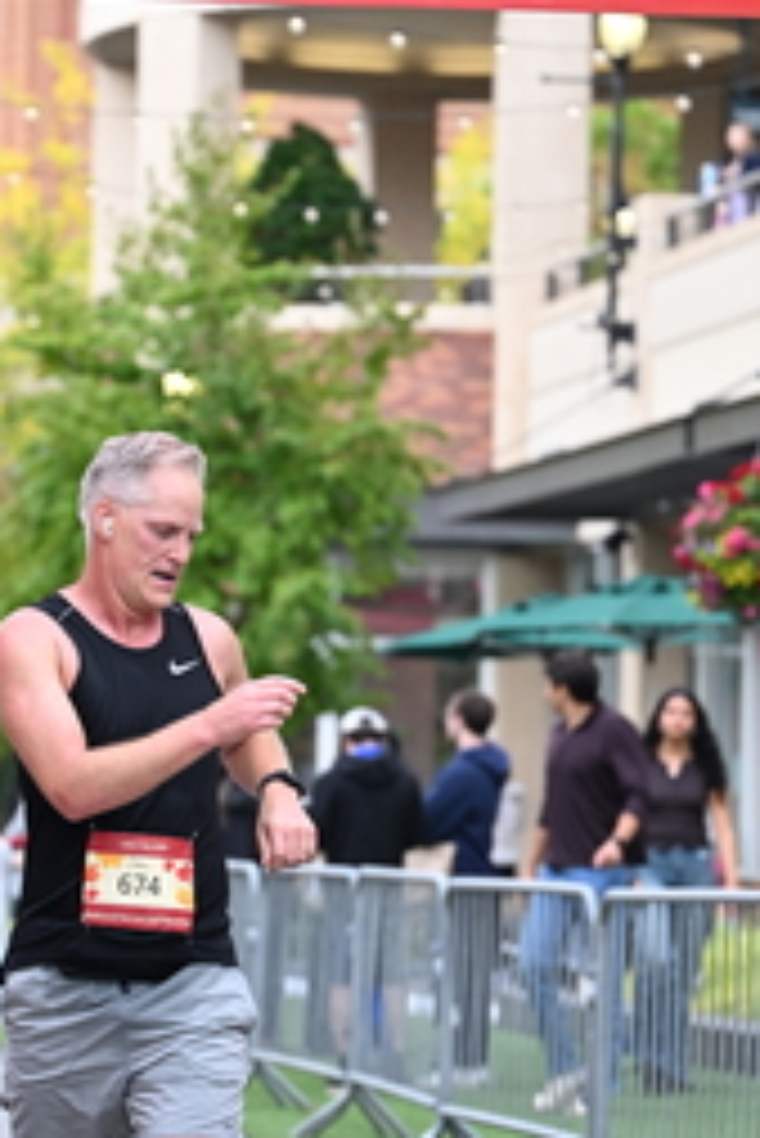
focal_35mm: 178
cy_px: 693
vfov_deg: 11.5
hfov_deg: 7.7
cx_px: 191
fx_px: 5629
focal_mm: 82
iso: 1000
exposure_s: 1/1600
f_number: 2.8
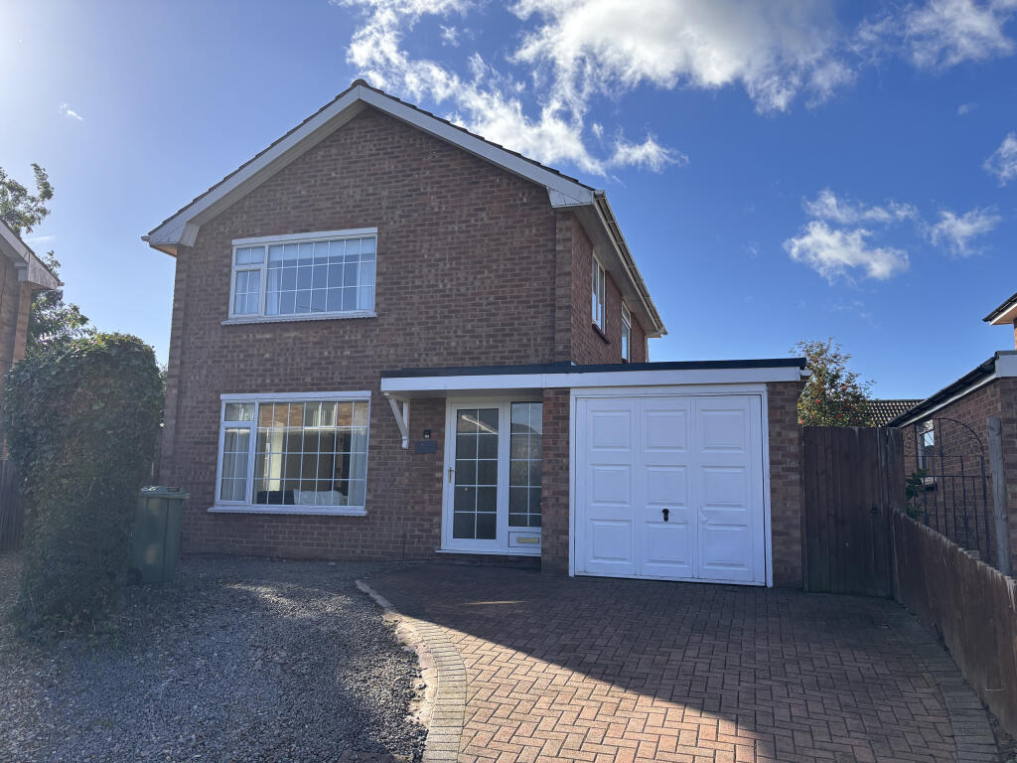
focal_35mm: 26
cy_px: 382
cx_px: 508
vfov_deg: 53.1
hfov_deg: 67.3
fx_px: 764
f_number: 1.6
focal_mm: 5.96
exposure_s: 1/2288
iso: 50
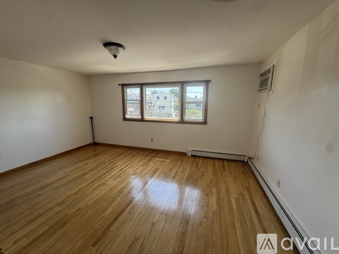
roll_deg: +0.1
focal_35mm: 14
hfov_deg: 102.1
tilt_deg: -10.4
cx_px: 170
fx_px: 137
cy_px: 127
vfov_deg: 85.7
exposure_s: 1/136
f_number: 2.2
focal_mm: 2.22
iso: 40
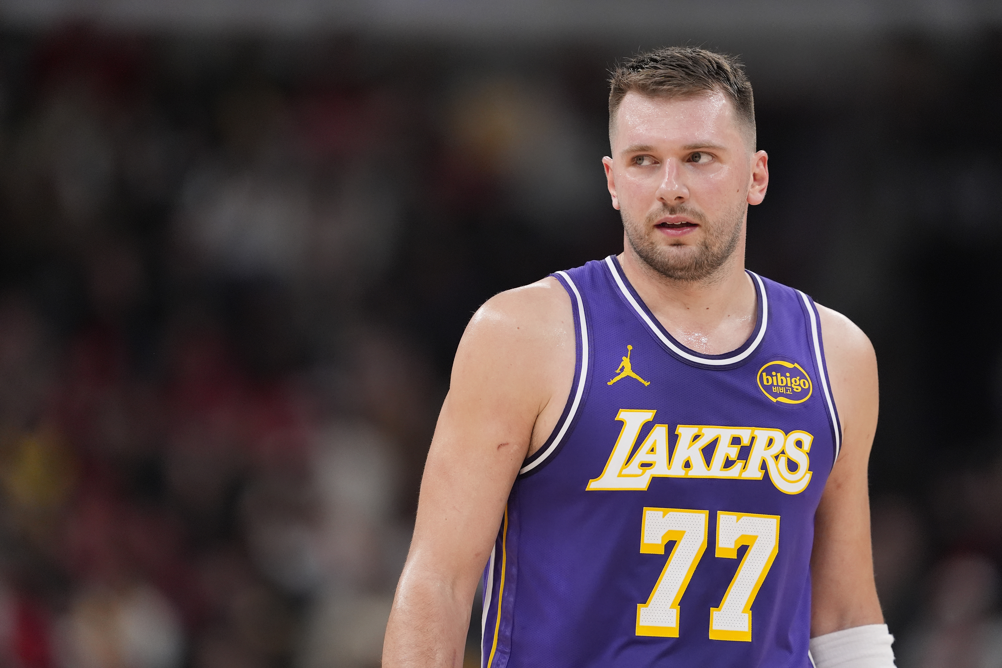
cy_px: 334
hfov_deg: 5.2
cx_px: 501
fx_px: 11132
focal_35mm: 400
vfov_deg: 3.4
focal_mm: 400
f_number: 3.2
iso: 3200
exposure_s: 1/2000
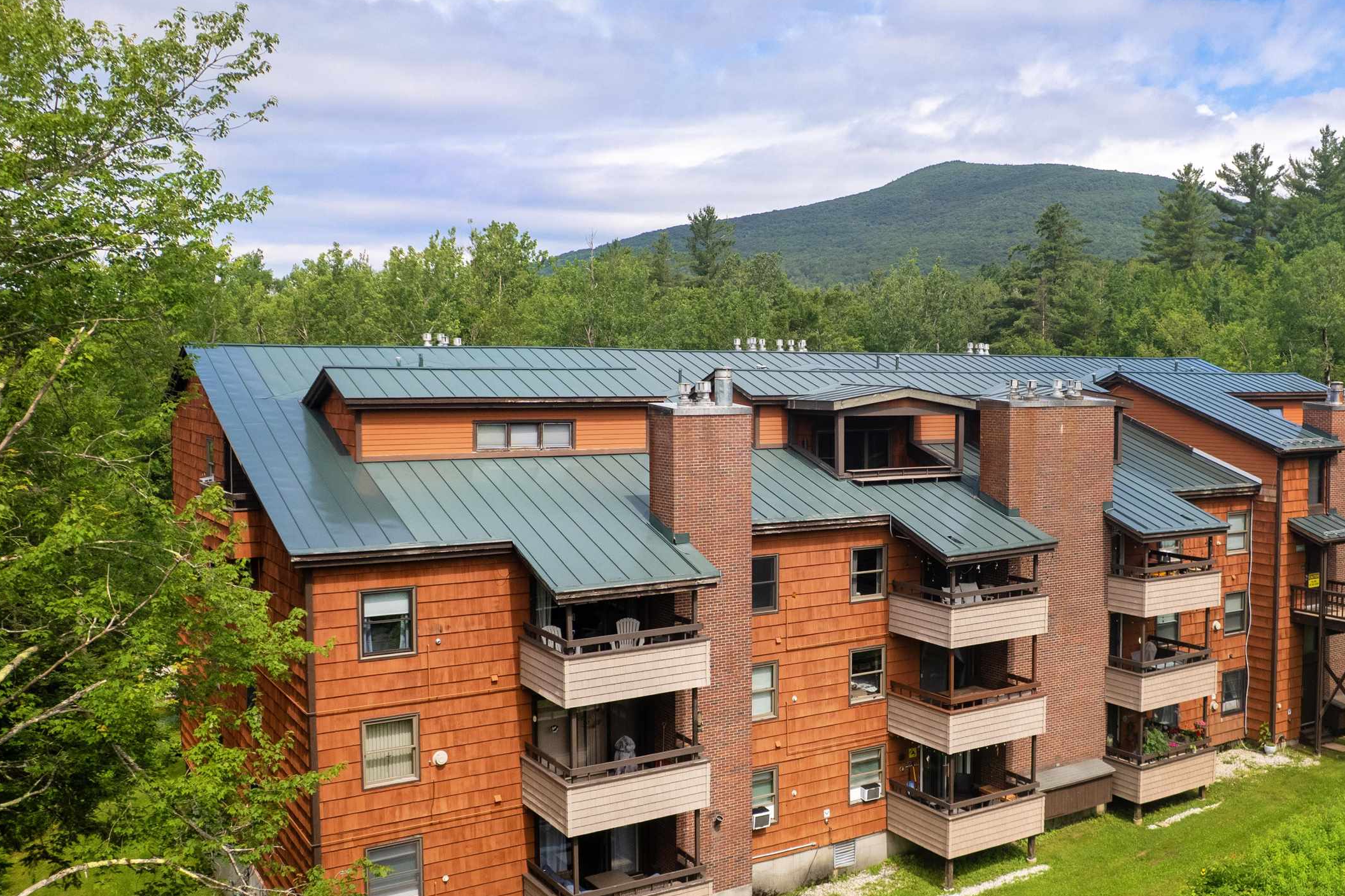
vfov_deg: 40.9
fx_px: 1195
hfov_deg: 58.1
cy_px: 532
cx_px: 828
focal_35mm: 32
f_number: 2.8
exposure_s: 1/180
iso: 100
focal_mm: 8.38
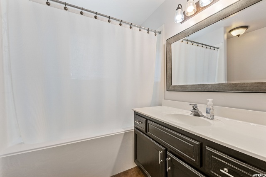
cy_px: 88
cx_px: 133
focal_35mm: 14
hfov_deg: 104.2
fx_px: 103
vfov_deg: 81.2
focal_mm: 14
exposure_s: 1/5
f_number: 8
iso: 64
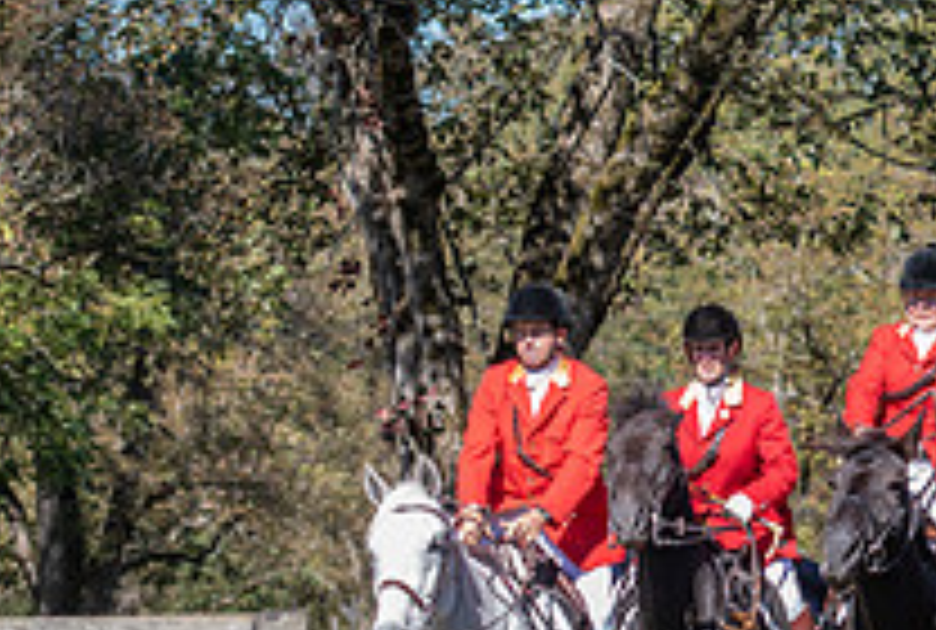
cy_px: 447
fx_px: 8266
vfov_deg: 4.4
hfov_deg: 6.4
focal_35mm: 317
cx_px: 1201
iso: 280
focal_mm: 98
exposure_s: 1/400
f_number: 4
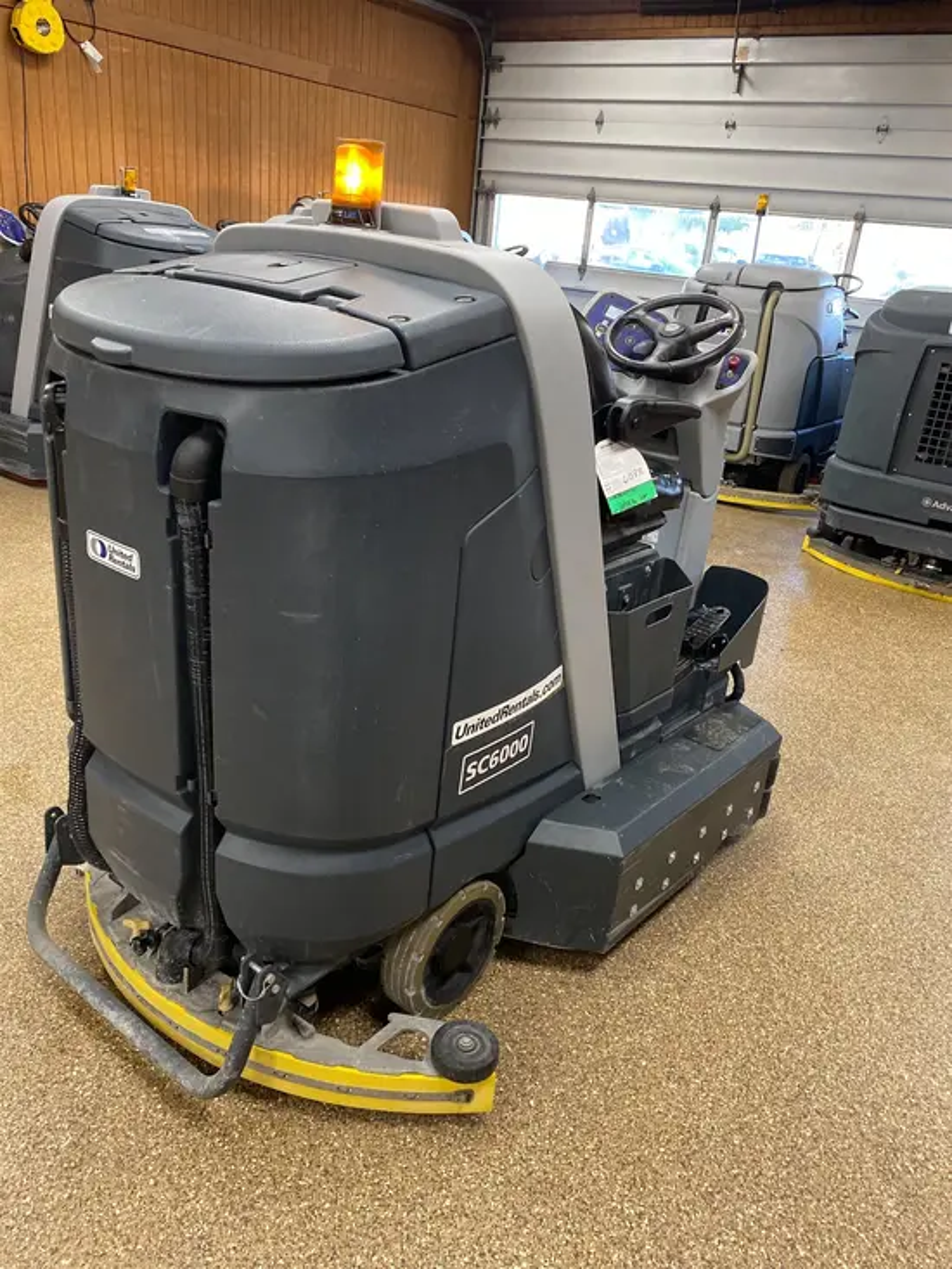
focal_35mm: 26
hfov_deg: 53.1
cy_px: 634
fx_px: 953
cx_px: 476
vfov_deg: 67.3
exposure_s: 1/60
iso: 250
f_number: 1.8
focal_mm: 4.25
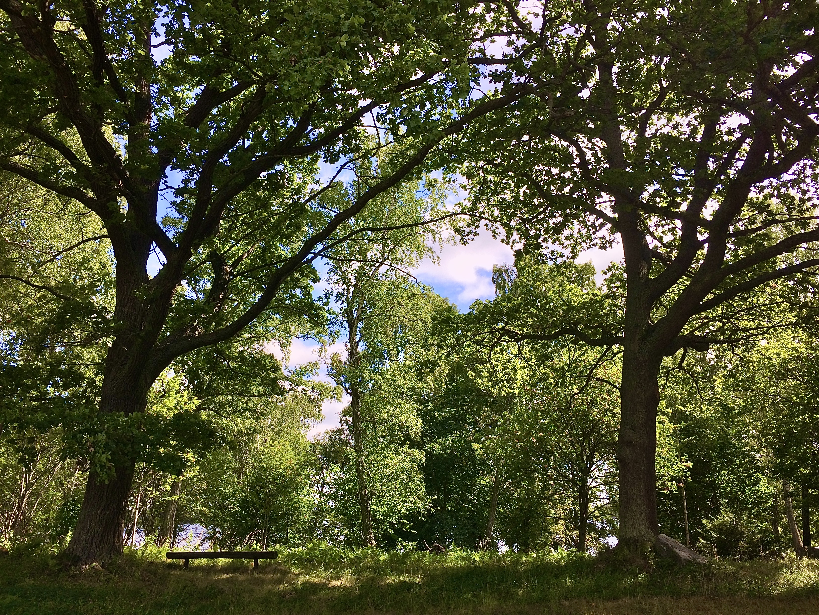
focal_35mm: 29
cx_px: 410
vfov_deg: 48.2
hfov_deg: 61.7
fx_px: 686
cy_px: 308
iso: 32
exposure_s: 1/838
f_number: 2.2
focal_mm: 4.15
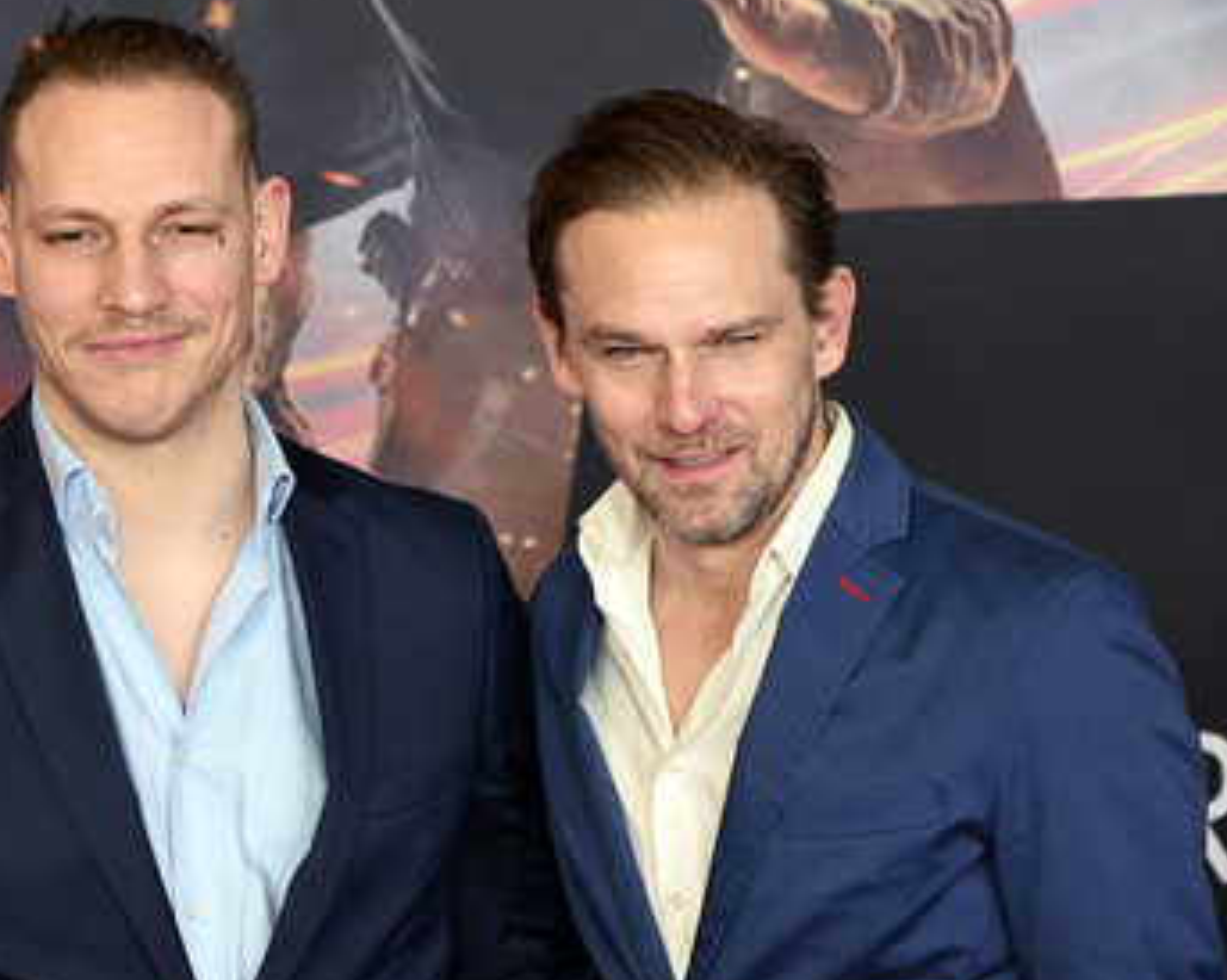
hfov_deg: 13.6
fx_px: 5154
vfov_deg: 10.9
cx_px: 445
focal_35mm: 142
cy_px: 508
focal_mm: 115
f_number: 6.3
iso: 1000
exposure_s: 1/160
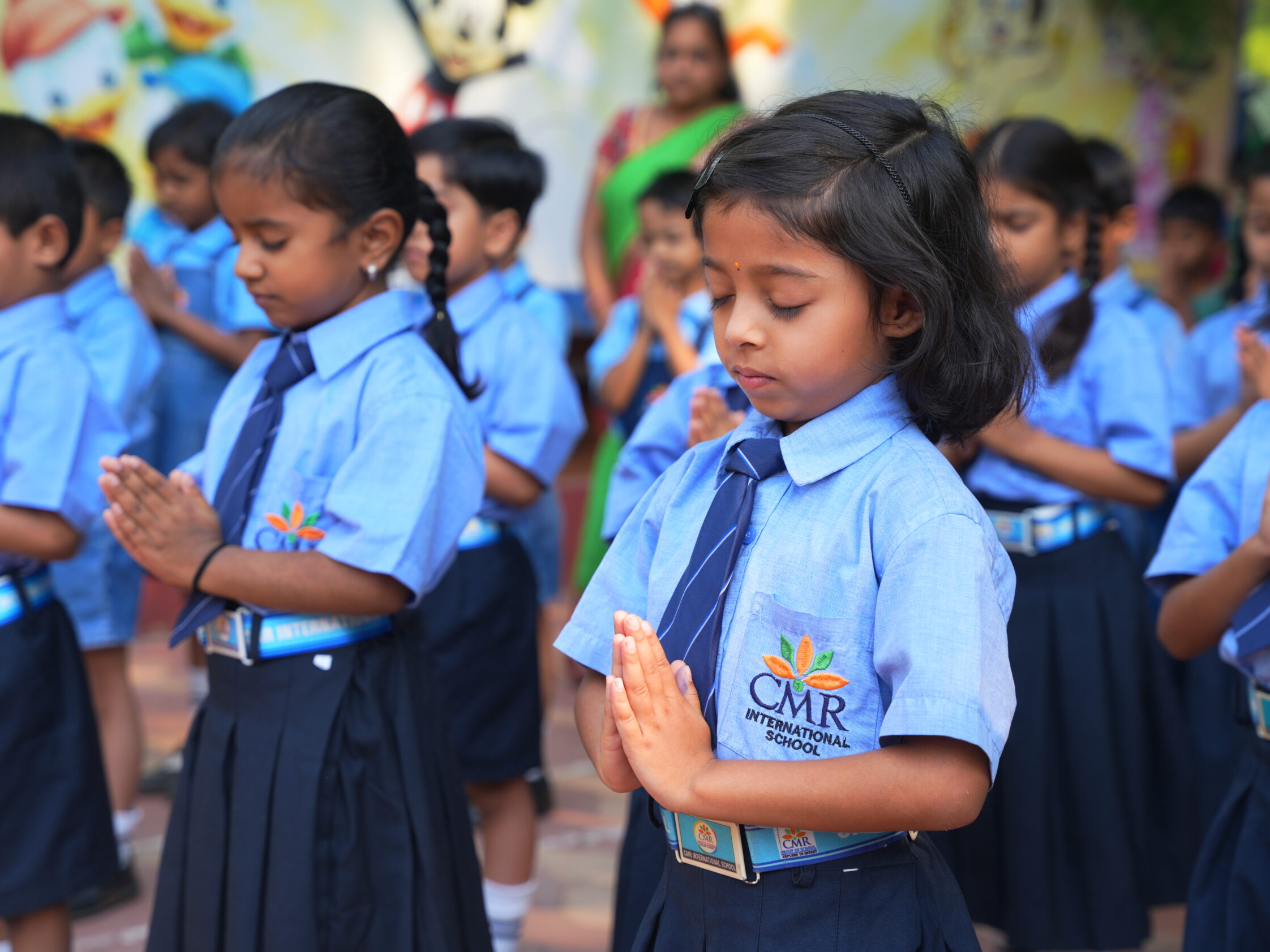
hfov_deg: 28.6
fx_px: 2495
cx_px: 653
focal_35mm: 68
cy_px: 477
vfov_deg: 21.6
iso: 100
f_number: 4
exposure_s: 1/200
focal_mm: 62
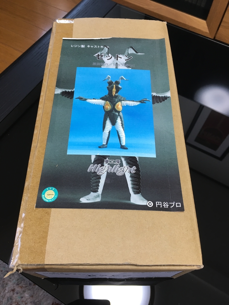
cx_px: 114
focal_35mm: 29
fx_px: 256
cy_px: 152
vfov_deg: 61.7
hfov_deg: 48.2
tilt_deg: -59.1
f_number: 2.2
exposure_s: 1/15
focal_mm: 4.15
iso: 32
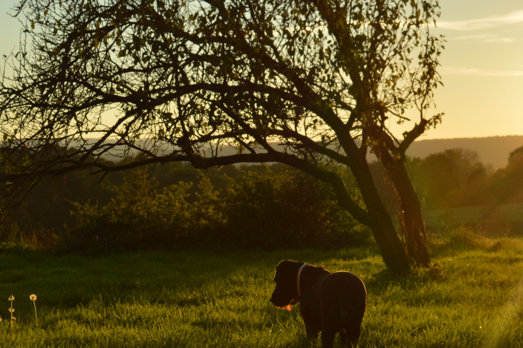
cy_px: 327
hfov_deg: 16.8
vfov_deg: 11.2
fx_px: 1758
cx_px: 131
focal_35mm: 121
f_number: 8
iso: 200
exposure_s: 1/640
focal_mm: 35
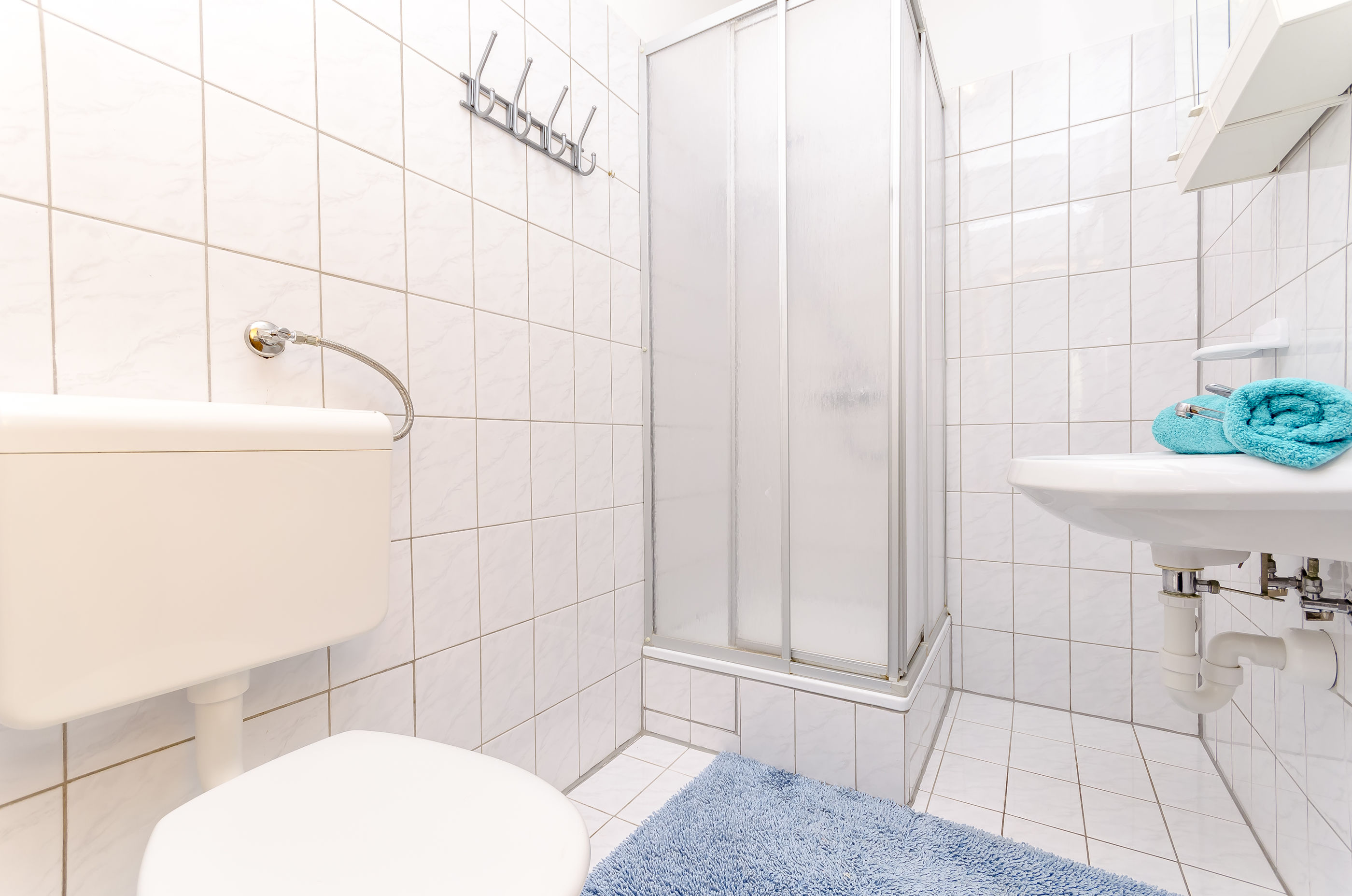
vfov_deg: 77.1
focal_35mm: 15
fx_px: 562
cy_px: 448
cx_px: 676
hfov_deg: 100.5
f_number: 8
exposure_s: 1/100
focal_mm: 10
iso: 250
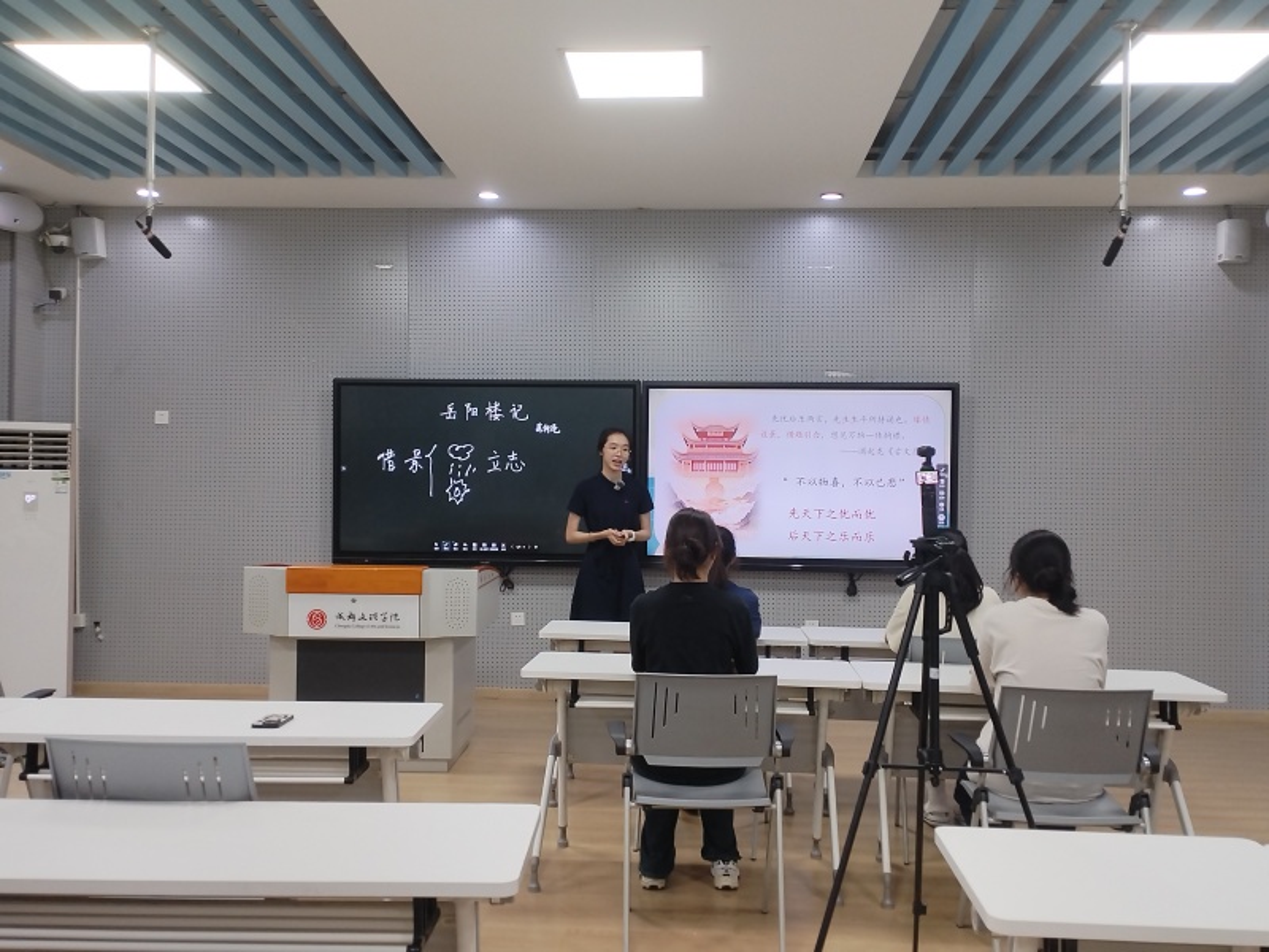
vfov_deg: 44.2
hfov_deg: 56.8
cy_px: 476
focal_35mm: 32
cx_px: 634
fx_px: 1173
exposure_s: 1/50
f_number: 1.8
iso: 132
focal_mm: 4.25
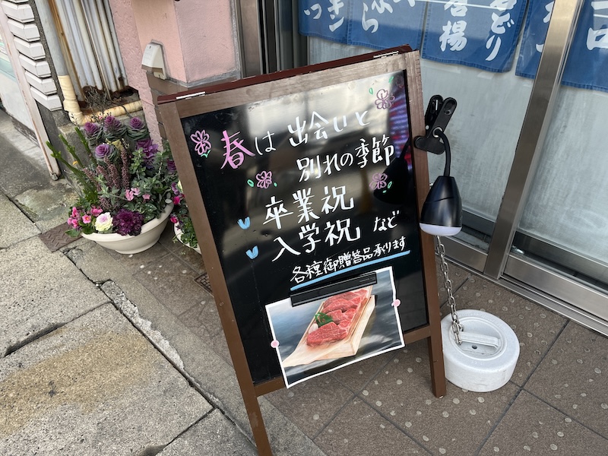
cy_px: 228
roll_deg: +2.5
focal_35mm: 26
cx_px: 304
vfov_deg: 53.1
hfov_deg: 67.3
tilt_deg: -39.3
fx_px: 457
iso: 50
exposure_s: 1/346
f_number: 1.6
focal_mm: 5.1
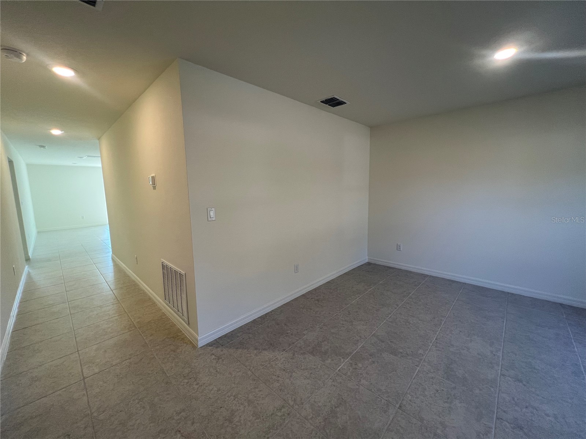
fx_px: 220
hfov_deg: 106.2
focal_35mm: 13
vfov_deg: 89.9
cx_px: 293
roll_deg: +1.7
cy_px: 220
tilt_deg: -8.4
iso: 125
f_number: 1.8
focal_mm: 1.57
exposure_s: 1/120
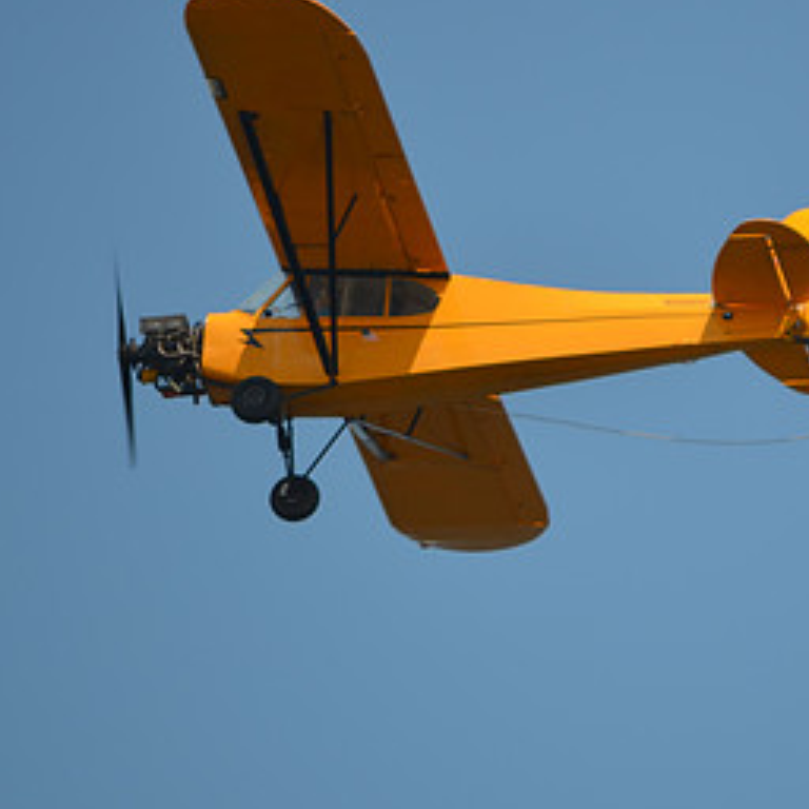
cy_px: 414
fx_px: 22819
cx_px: 651
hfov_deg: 2.0
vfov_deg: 2.0
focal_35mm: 863
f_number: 5.6
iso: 100
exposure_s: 1/640
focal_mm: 300
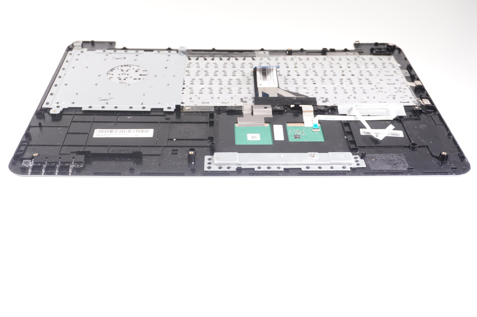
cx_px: 238
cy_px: 158
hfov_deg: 46.4
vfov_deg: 31.8
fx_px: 556
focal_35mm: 42
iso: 640
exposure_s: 1/100
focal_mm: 28
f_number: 5.6
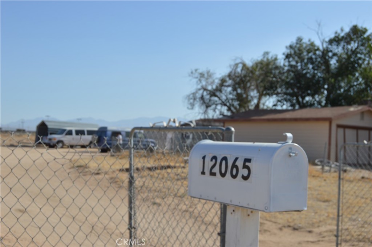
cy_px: 124
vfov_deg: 28.0
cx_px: 186
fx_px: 495
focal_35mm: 48
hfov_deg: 41.2
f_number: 10
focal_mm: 32
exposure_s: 1/400
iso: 100
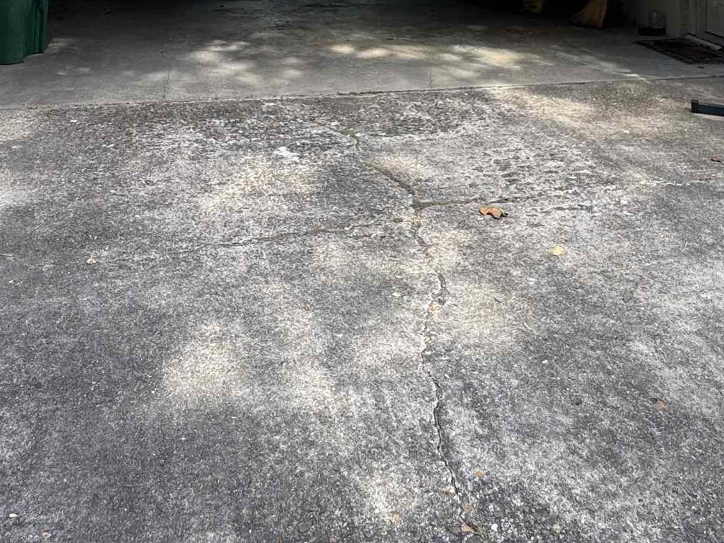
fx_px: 795
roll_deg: +0.1
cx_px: 361
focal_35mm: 38
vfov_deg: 31.7
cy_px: -106
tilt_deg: -2.3
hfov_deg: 49.0
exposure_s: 1/222
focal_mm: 2.22
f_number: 2.2
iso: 40
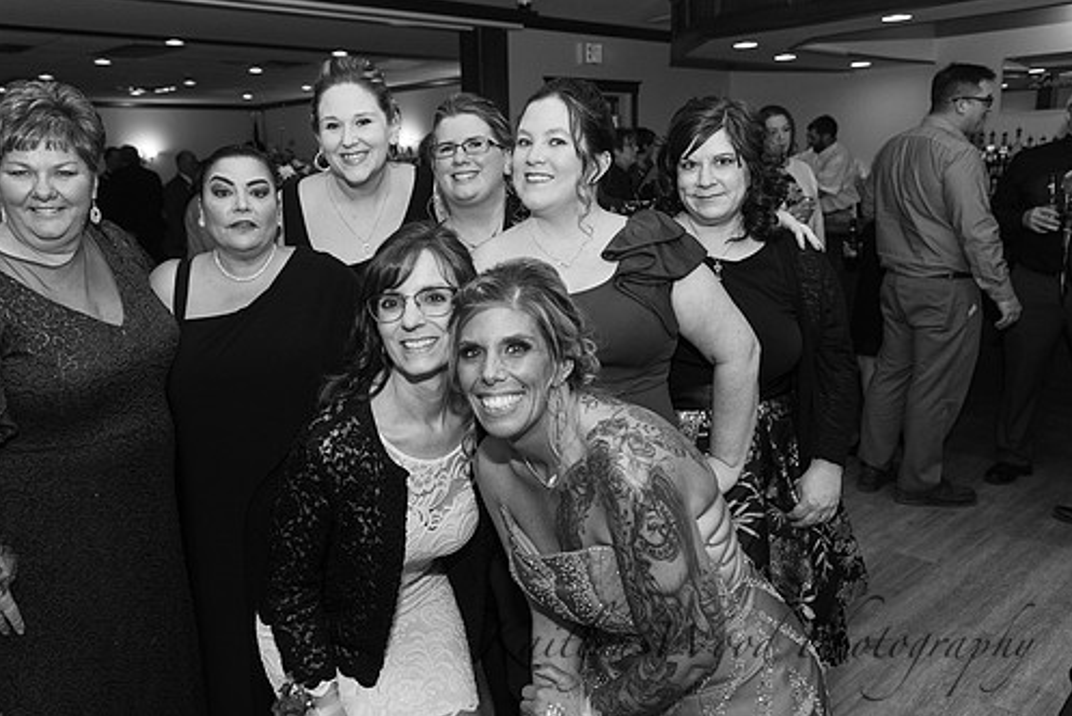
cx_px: 479
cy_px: 307
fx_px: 834
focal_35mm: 28
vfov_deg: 46.3
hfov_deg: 65.3
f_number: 4
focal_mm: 24
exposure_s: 1/200
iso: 800
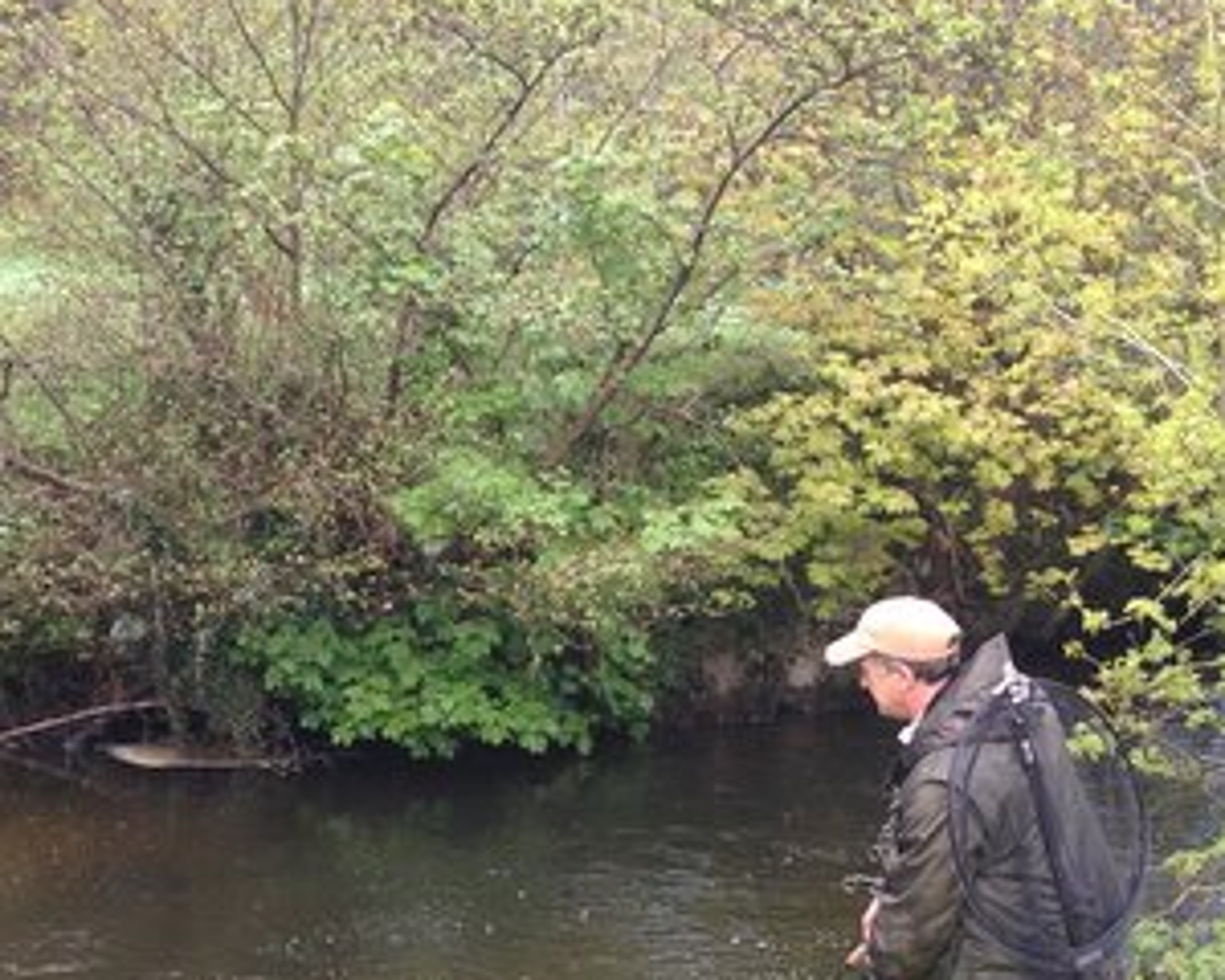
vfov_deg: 20.6
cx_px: 539
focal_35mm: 74
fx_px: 2683
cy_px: 698
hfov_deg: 25.7
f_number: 2.4
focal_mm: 4.28
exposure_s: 1/179
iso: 50
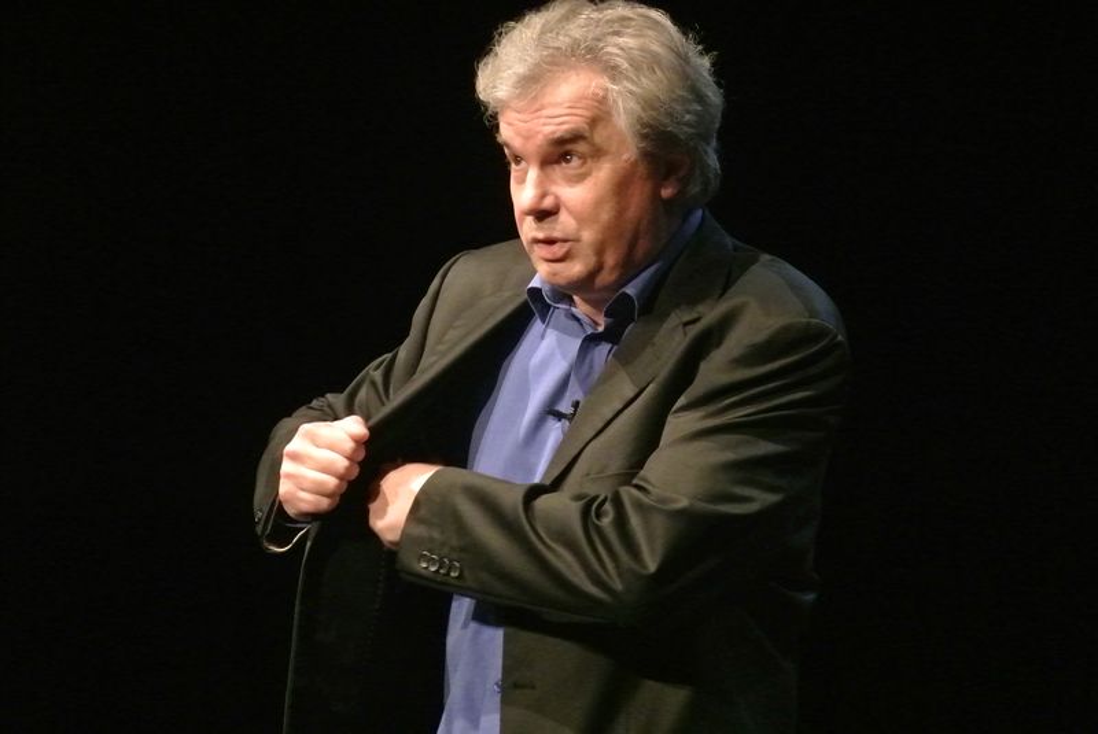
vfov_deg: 5.5
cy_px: 367
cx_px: 549
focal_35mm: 252
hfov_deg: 8.2
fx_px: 7693
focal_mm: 93.5
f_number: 5.3
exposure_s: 1/100
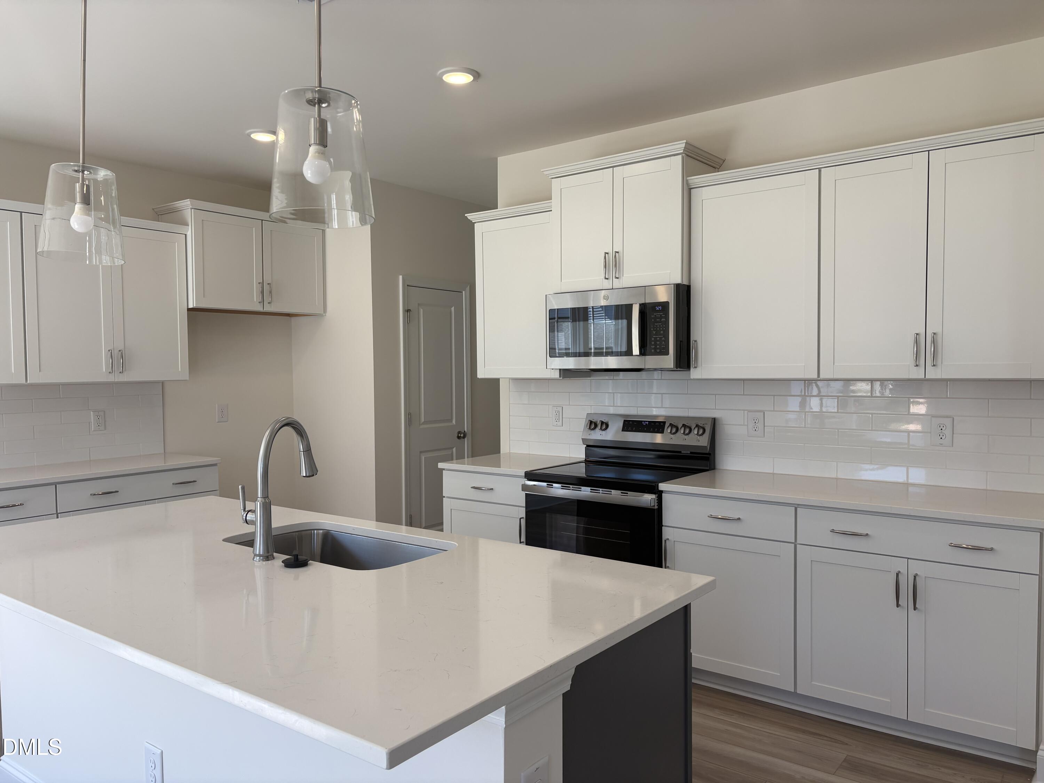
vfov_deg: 53.1
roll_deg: +0.8
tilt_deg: -2.2
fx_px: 784
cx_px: 522
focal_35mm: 26
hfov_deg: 67.3
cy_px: 392
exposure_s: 1/234
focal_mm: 5.96
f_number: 1.6
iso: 50
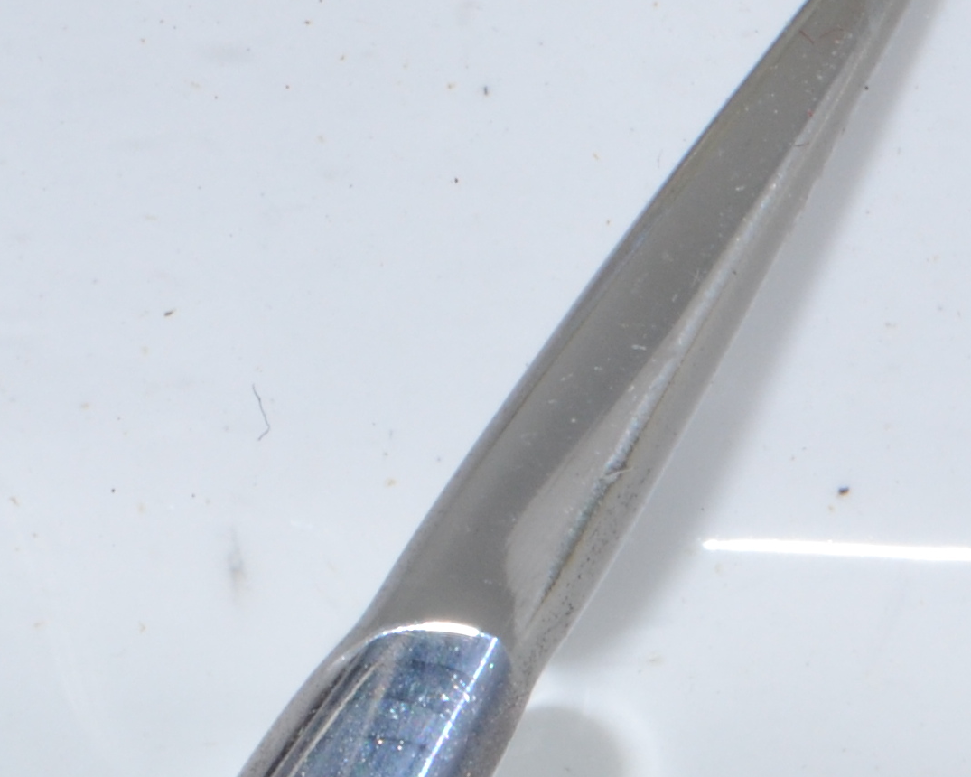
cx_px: 1375
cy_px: -566
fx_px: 9541
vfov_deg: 4.6
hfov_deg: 5.8
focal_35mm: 332
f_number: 22
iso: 400
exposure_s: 1/200
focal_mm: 55
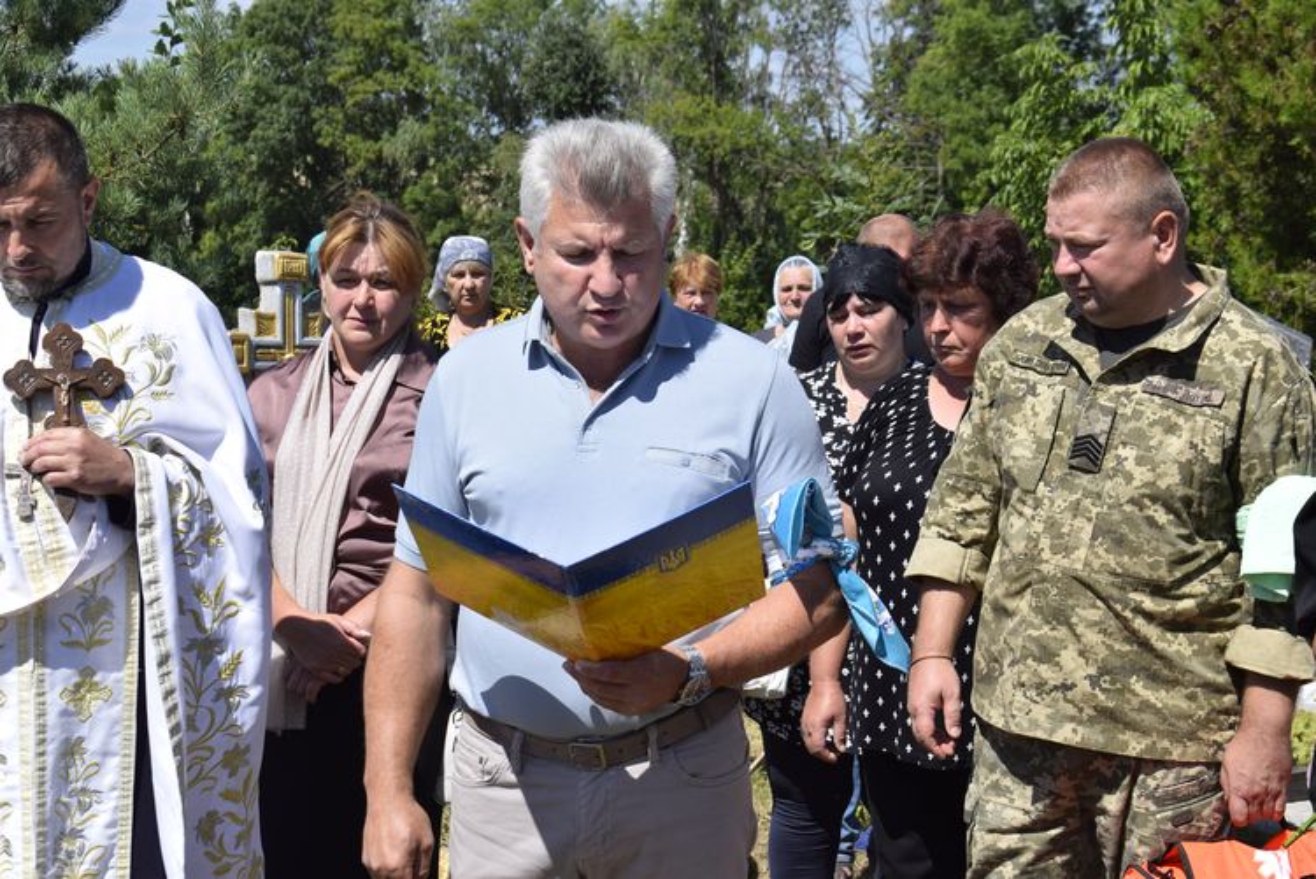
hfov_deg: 24.6
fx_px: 3017
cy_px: 440
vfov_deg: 16.6
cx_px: 658
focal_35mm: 82
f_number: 10
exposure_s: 1/400
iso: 200
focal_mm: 55
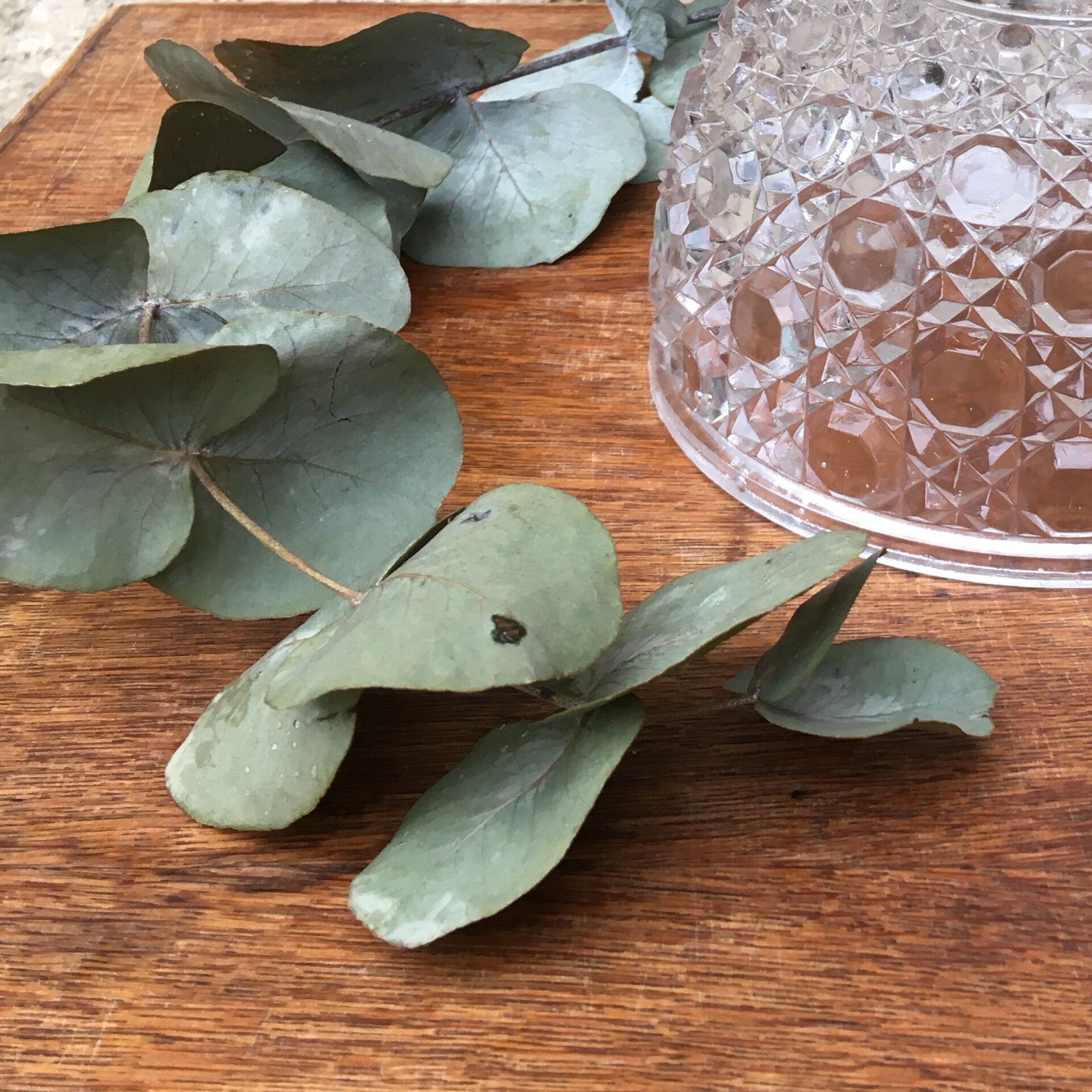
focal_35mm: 54
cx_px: 875
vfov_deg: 31.0
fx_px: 1927
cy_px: 244
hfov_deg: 30.8
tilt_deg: -26.9
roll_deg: +0.6
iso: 32
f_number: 2.2
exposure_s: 1/33
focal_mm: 4.15
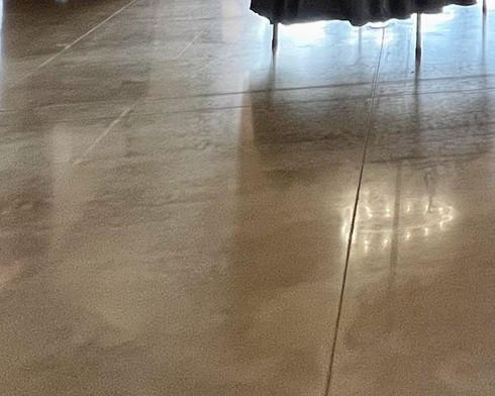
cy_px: -283
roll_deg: +0.9
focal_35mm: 53
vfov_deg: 21.1
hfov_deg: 30.3
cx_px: 590
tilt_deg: +5.3
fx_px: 776
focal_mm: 1.57
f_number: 1.8
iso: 125
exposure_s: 1/120
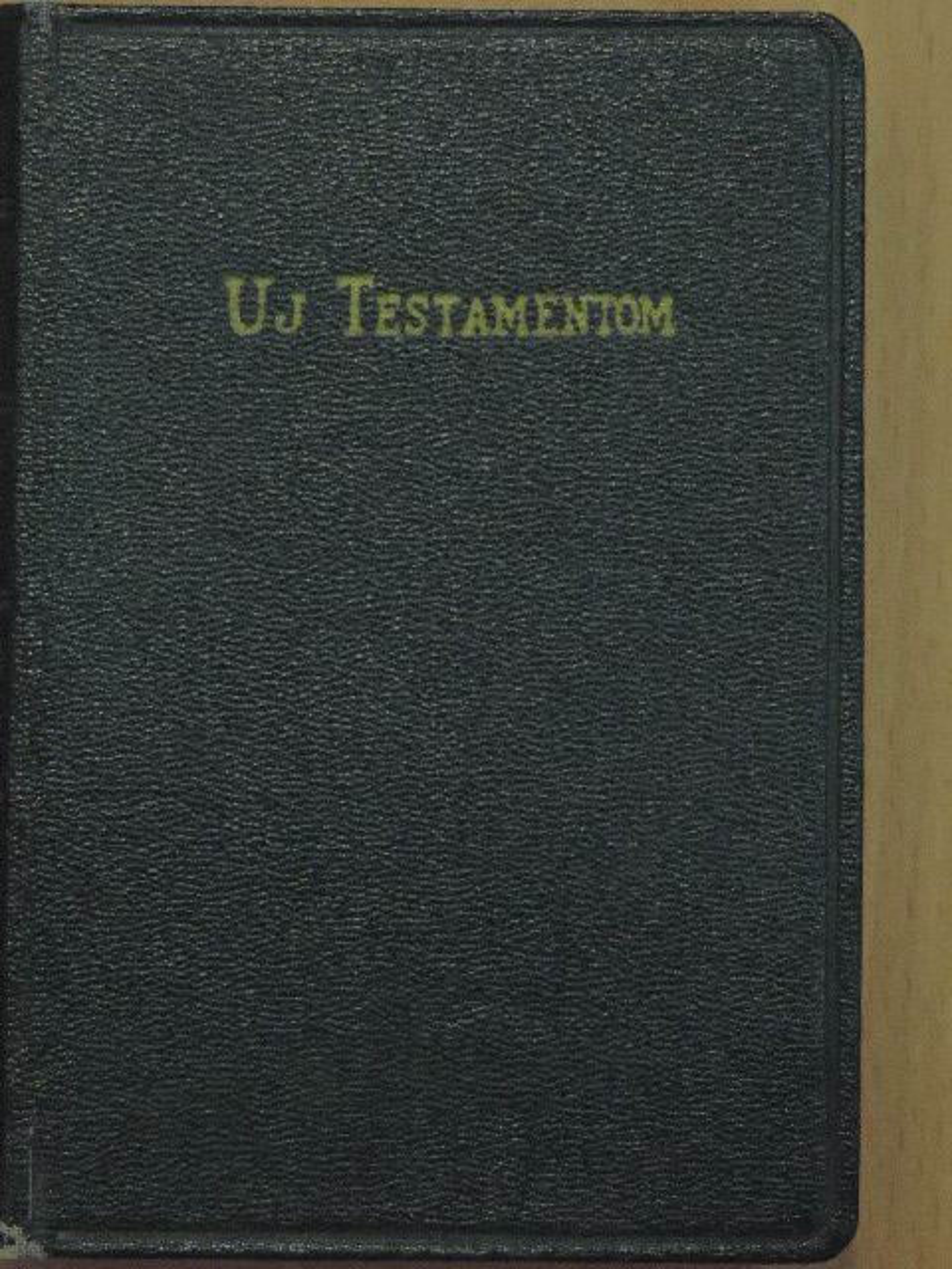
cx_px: 476
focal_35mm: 100
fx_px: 3667
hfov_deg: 14.8
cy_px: 634
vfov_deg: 19.6
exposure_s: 1/100
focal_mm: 17.8
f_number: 4.1
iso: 800
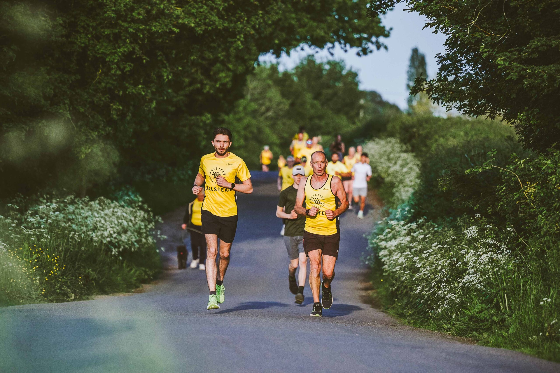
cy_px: 186
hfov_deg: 9.8
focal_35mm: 210
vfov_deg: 6.5
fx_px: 3267
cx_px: 280
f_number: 2.8
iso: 500
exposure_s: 1/6400
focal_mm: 140
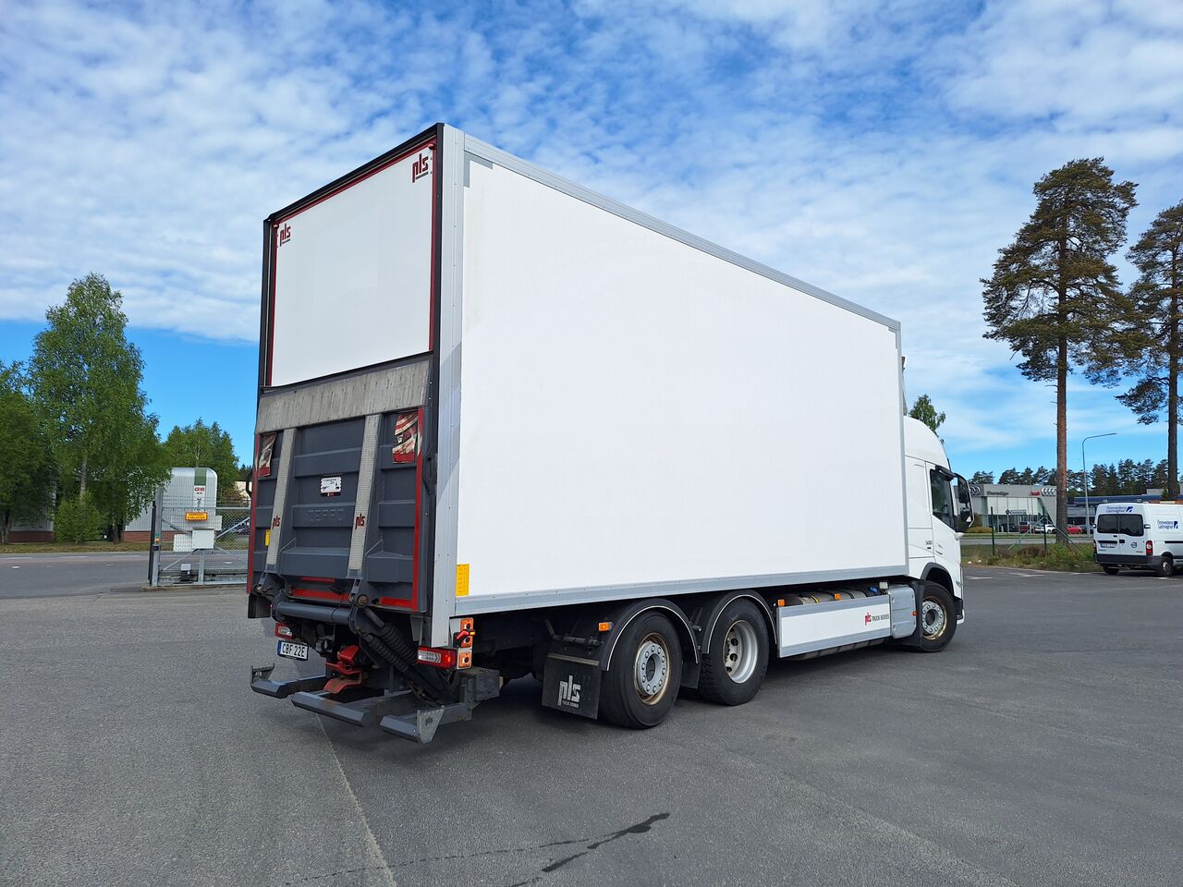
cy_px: 444
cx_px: 592
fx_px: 786
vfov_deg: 58.9
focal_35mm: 23
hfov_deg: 73.9
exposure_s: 1/2262
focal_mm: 5.54
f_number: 1.8
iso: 40
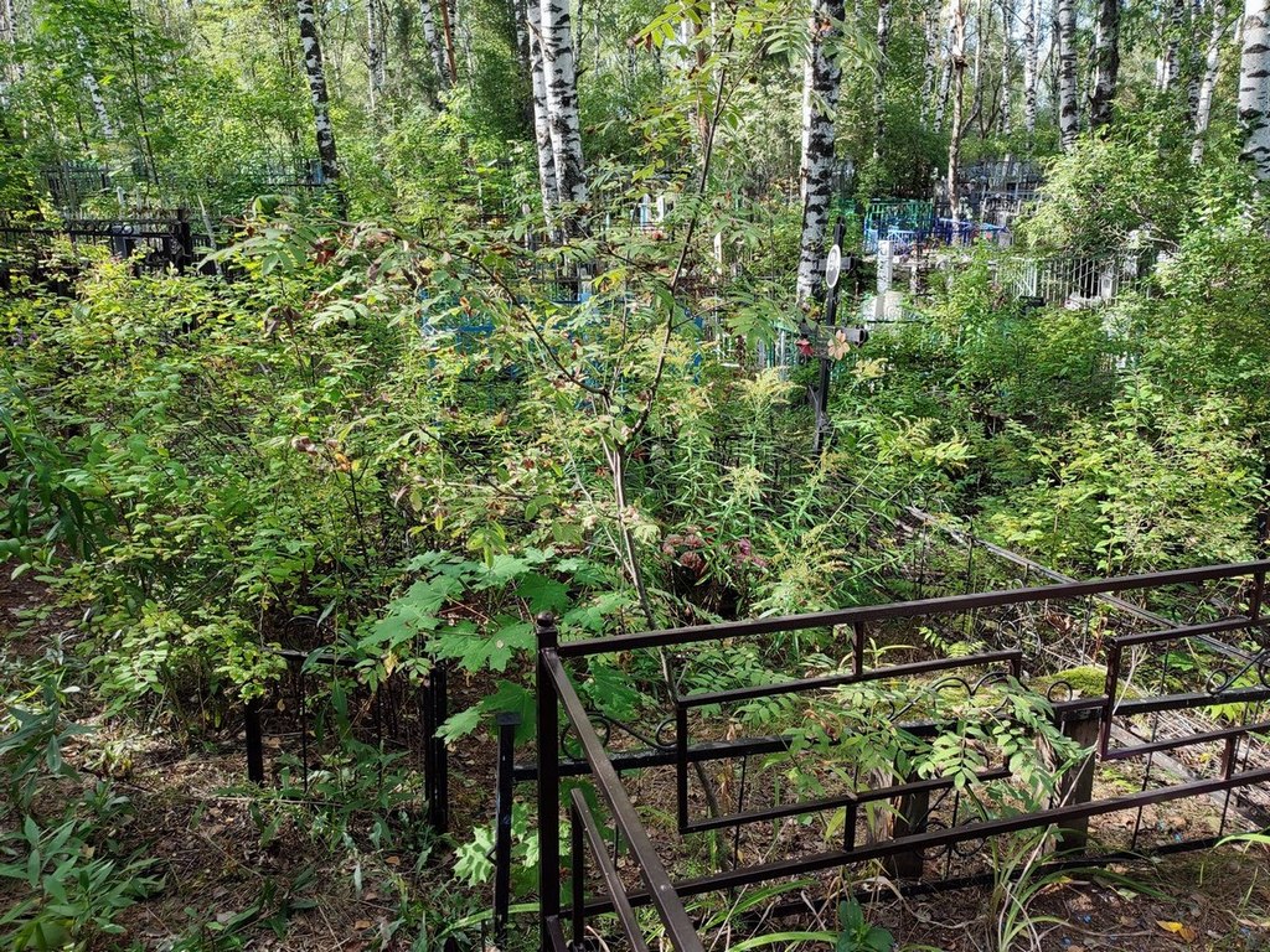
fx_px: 917
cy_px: 476
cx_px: 635
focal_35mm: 25
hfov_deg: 69.4
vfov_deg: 54.9
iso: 71
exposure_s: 1/100
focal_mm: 6.04
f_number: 1.9
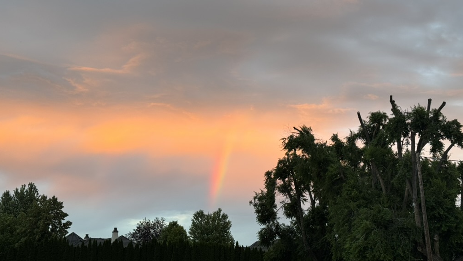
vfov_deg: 22.6
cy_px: 125
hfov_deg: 39.2
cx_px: 229
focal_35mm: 53
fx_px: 651
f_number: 1.78
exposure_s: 1/78
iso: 100
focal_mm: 6.76
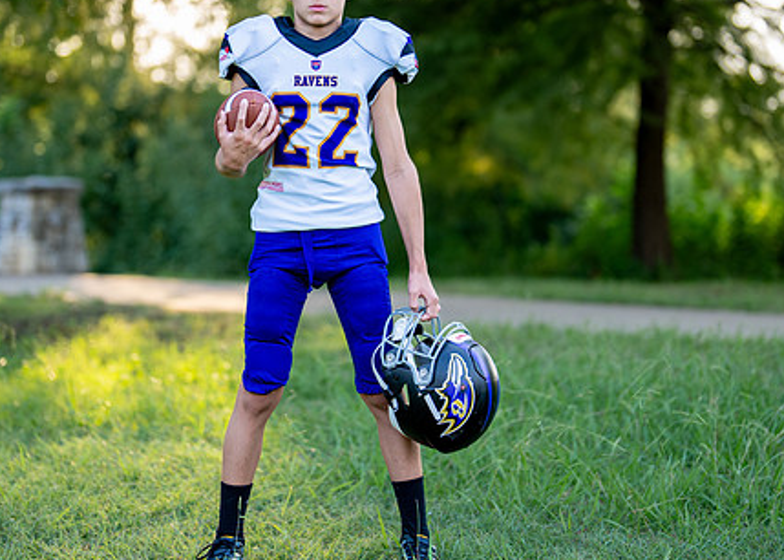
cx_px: 345
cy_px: 220
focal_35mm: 86
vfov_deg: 16.6
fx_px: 1914
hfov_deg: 23.1
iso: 125
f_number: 1.2
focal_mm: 50
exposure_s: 1/1000
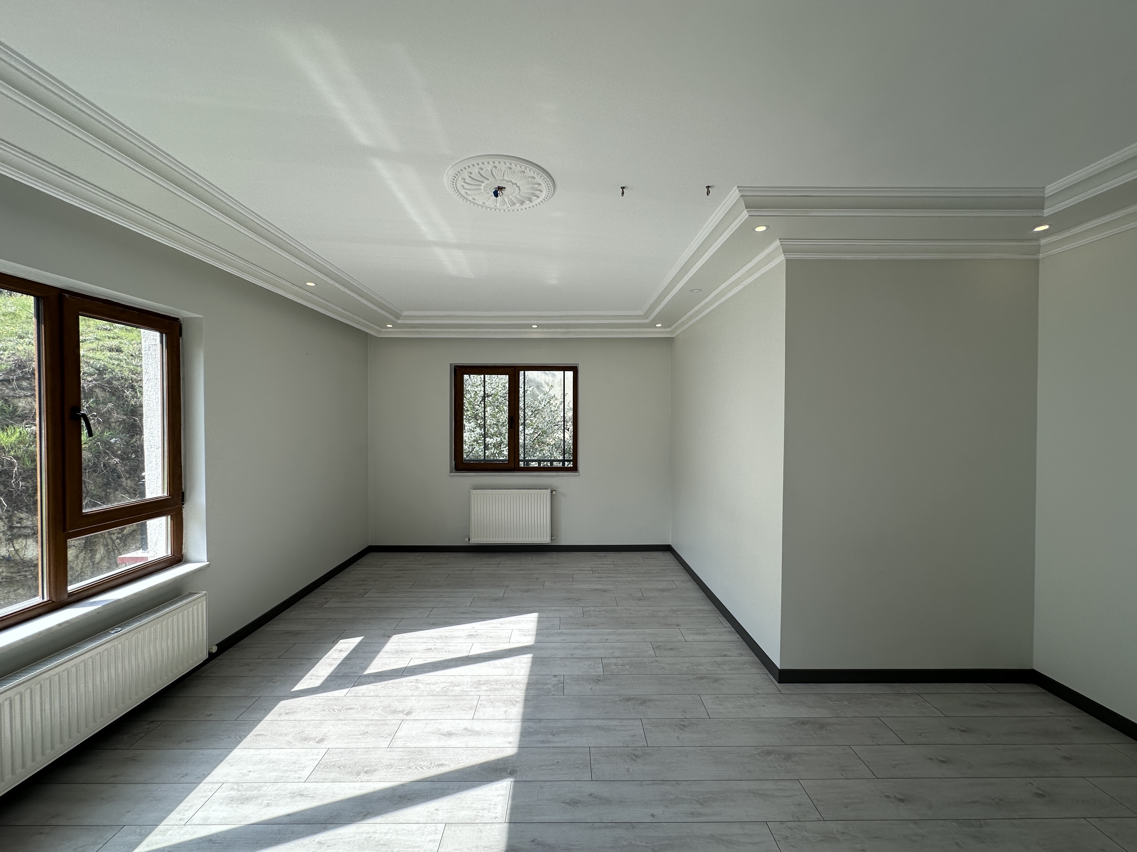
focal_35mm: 14
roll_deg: +0.0
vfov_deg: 85.7
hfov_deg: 102.1
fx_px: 460
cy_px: 426
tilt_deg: -0.3
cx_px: 568
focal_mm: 2.22
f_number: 2.2
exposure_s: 1/387
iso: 40
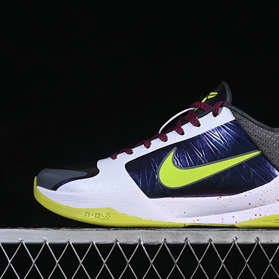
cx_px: 182
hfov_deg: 17.9
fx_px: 885
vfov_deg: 17.9
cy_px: 141
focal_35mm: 97
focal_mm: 50
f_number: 8
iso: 160
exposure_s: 1/80
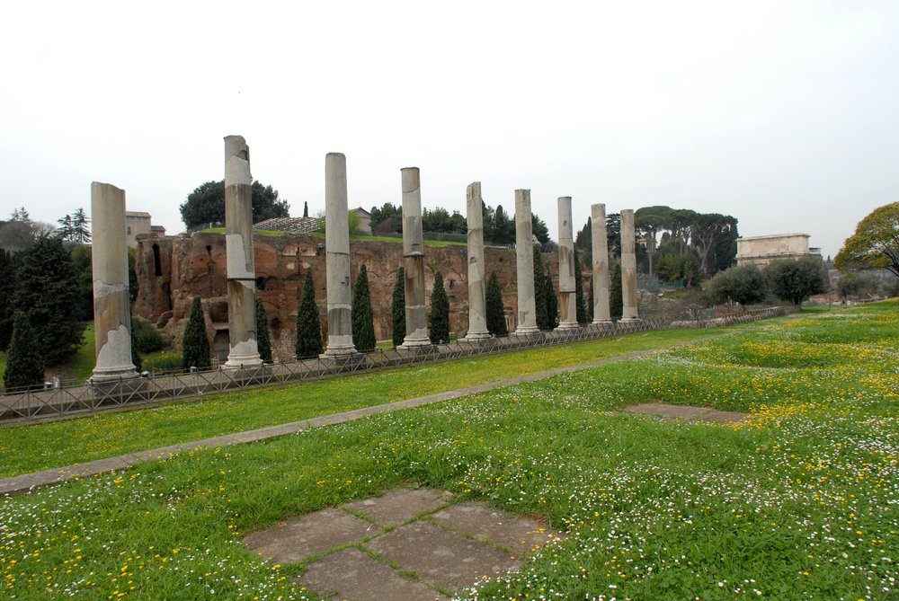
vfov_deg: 59.6
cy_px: 300
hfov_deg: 81.1
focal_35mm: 21
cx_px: 450
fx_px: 525
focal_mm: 14
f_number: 7.1
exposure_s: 1/200
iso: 200
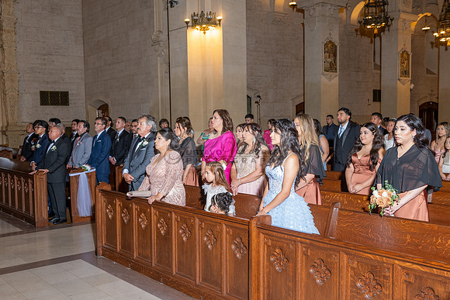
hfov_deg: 49.1
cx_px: 195
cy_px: 165
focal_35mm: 39
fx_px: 491
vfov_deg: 34.0
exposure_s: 1/160
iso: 1000
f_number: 4.5
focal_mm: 34
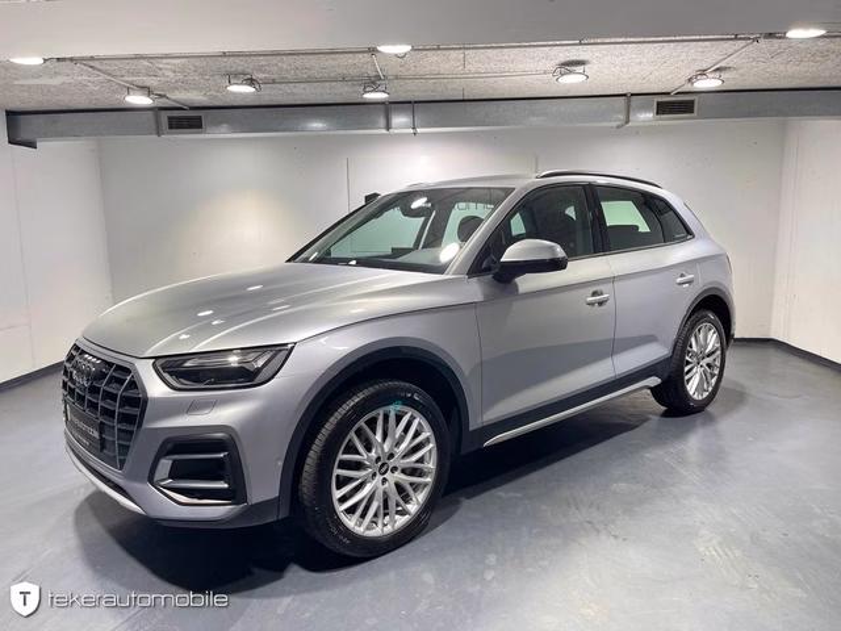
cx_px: 420
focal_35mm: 25
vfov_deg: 54.9
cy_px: 316
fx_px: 607
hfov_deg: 69.4
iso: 125
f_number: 1.6
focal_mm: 5.1
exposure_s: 1/100
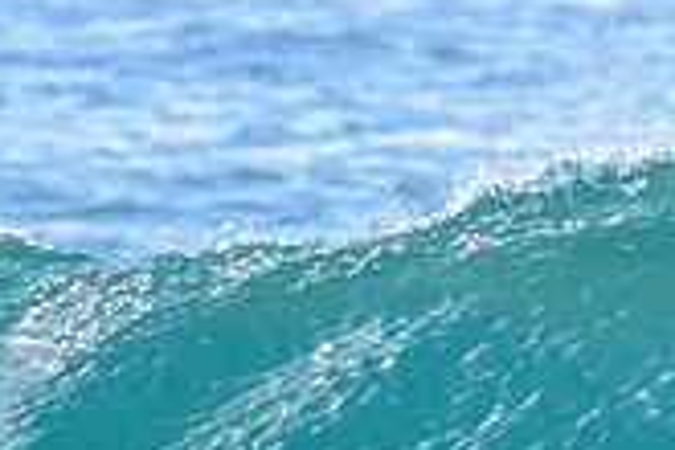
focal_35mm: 2820
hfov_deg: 0.7
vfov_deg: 0.5
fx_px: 52871
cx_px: 978
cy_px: 546
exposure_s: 1/2000
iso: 1400
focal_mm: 800
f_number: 11
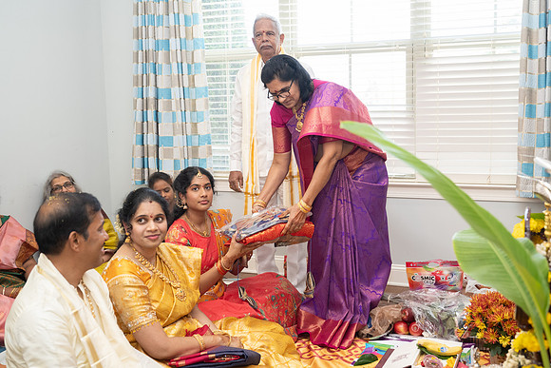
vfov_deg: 33.4
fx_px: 613
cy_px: 183
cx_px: 293
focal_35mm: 40
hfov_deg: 48.3
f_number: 3.5
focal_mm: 36
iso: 800
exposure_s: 1/160
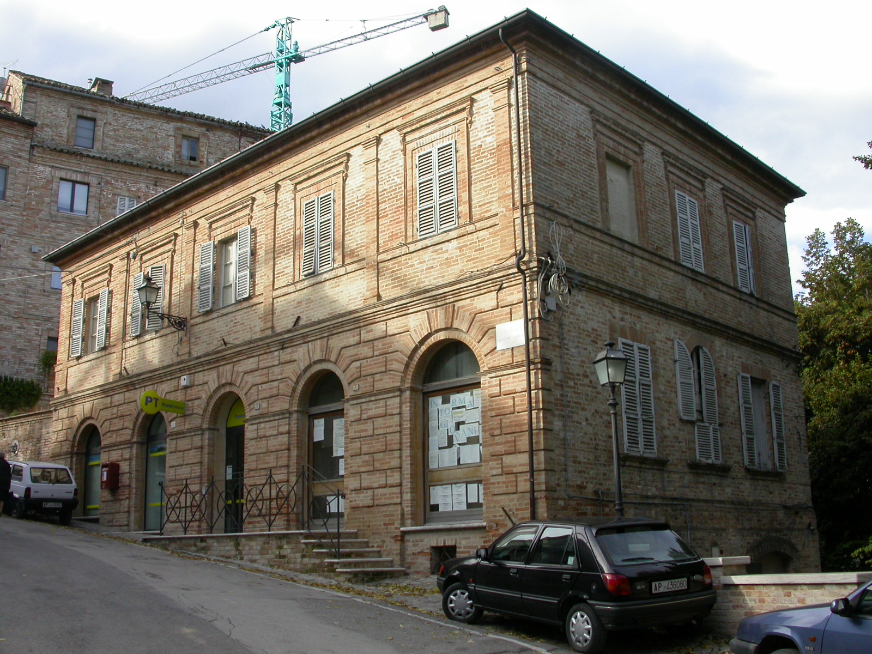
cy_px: 327
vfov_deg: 37.7
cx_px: 436
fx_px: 957
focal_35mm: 38
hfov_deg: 49.0
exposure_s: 1/199
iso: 100
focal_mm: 7.85
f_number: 6
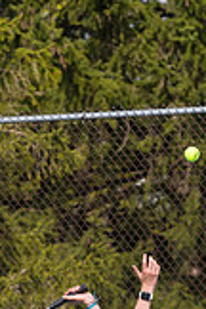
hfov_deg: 2.1
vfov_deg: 3.1
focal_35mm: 666
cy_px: 412
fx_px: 5716
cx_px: 79
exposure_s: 1/1600
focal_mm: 160
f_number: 5.6
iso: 320
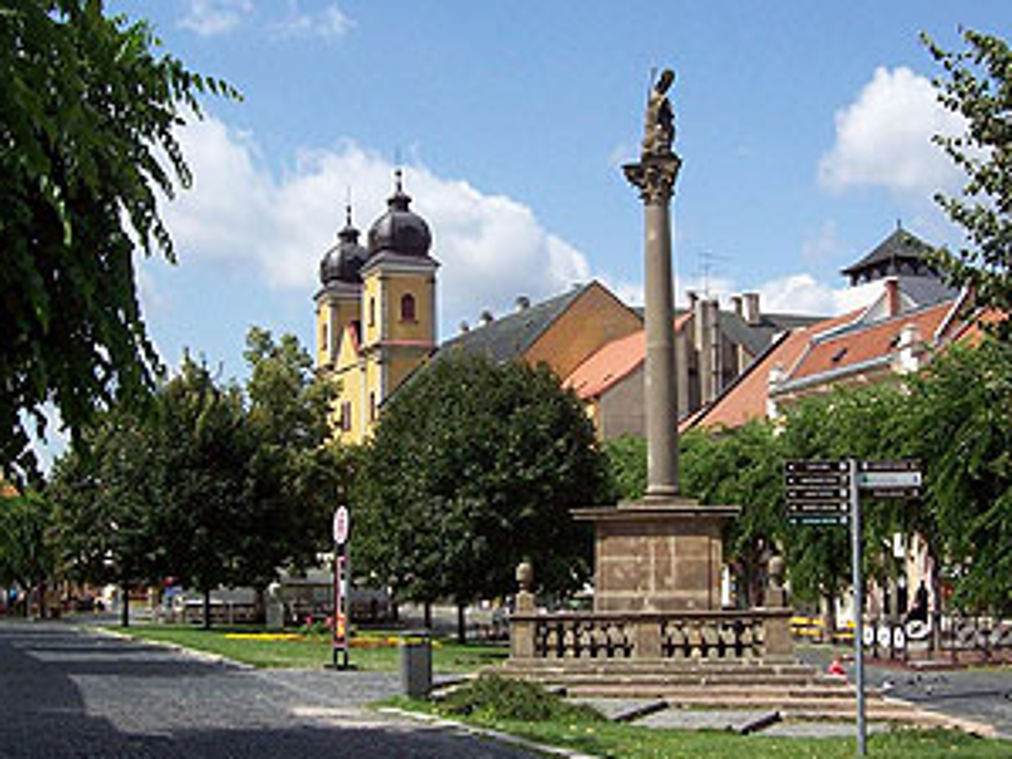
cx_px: 526
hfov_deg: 35.5
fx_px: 1579
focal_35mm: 54
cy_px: 324
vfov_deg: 27.0
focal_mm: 6
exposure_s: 1/662
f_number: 4.8
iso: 80
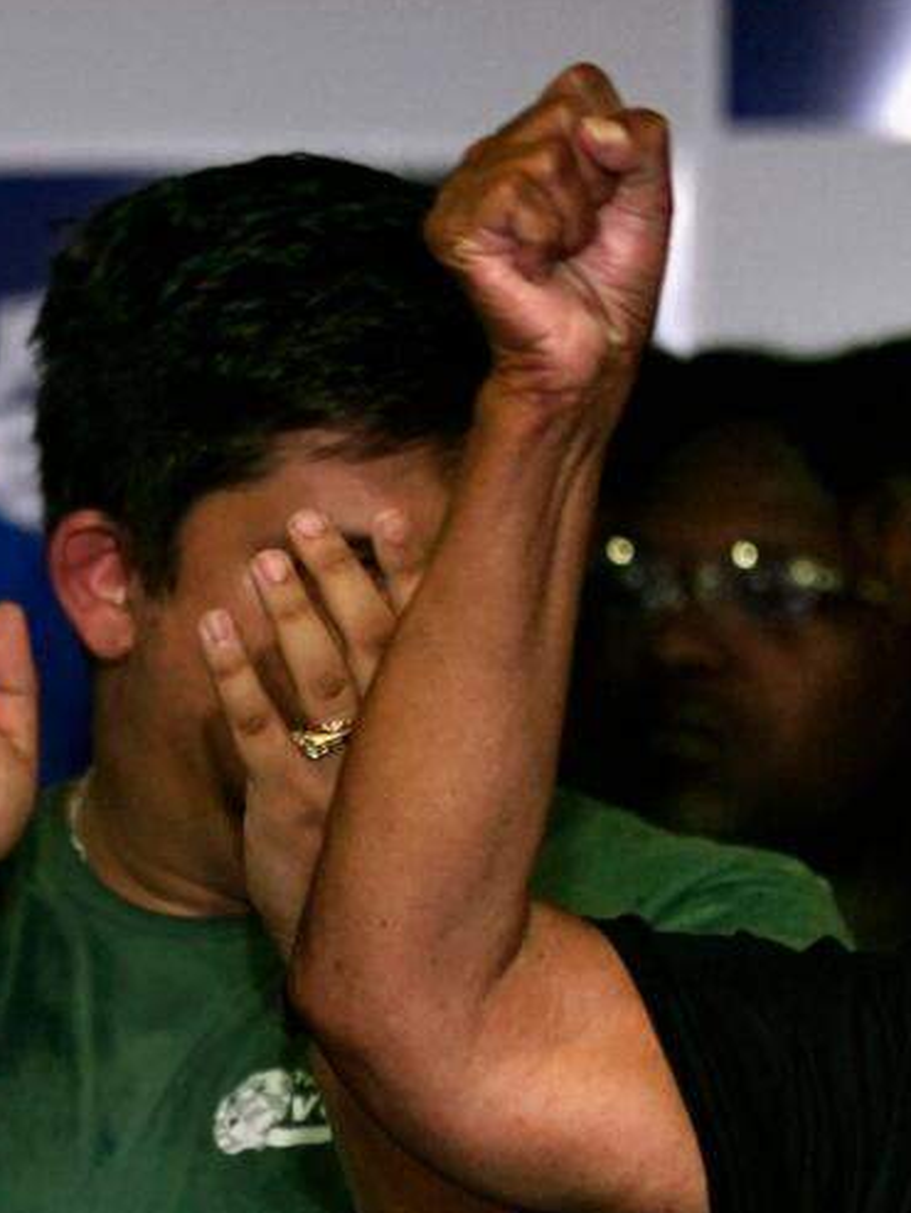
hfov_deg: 3.0
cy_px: 1289
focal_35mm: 497
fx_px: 17432
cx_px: -552
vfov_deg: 4.0
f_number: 1.4
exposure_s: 1/500
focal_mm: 85
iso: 640
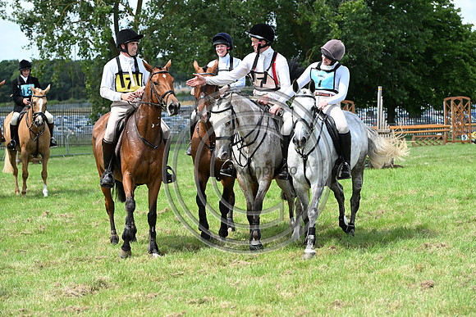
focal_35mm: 122
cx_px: 238
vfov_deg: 11.2
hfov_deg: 16.8
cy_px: 158
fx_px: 1613
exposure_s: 1/1000
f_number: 6.3
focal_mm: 122
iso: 560
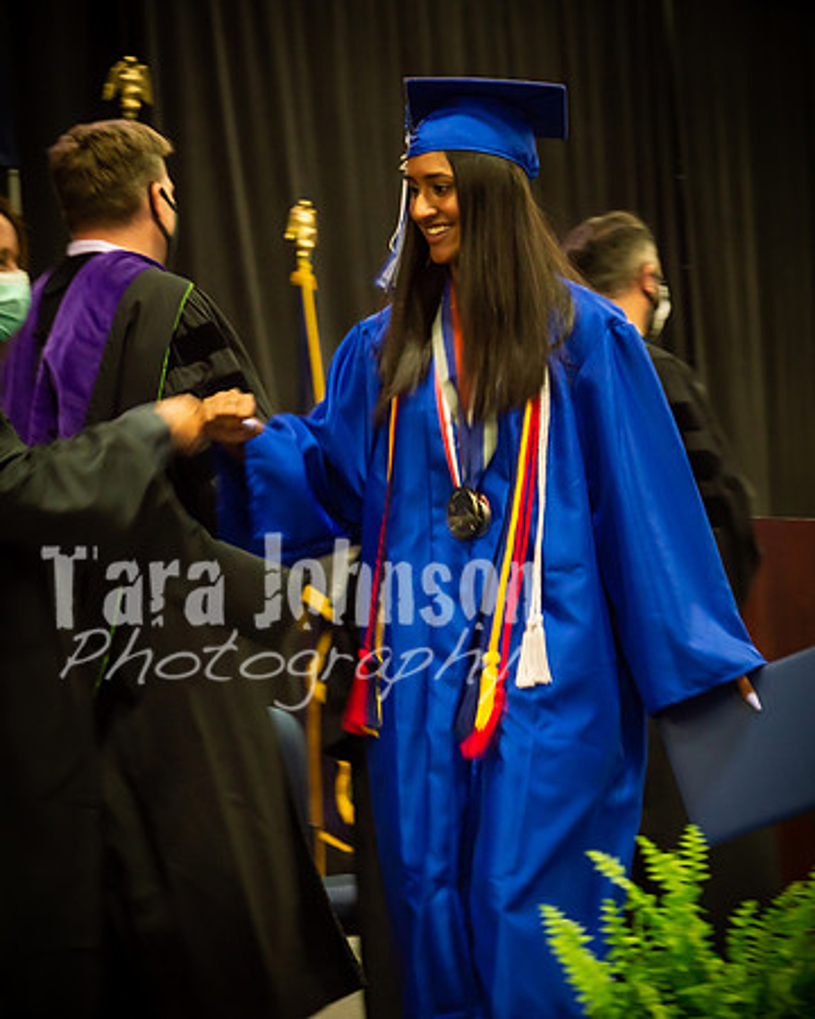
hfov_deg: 14.6
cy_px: 510
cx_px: 392
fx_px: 3187
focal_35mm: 106
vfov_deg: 18.2
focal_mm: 50
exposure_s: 1/20
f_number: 6.3
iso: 400
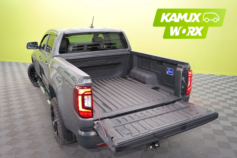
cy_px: 79
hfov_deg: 63.7
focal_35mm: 29
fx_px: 191
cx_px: 118
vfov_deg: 45.0
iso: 640
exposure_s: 1/30
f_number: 4
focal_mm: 29
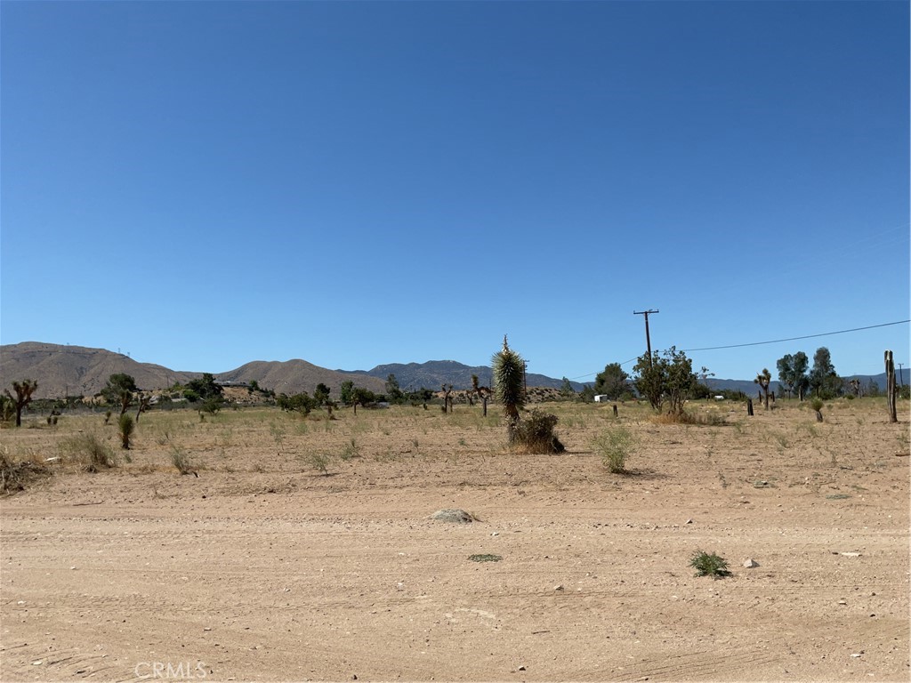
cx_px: 456
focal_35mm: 29
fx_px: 763
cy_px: 342
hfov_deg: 61.7
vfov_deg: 48.2
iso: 16
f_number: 1.8
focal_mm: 3
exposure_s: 1/3125
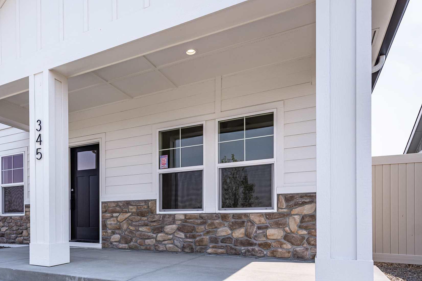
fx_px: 305
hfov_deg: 67.6
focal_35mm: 26
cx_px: 143
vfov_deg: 47.3
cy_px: 219
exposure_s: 1/1250
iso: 100
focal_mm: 14
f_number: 4.5
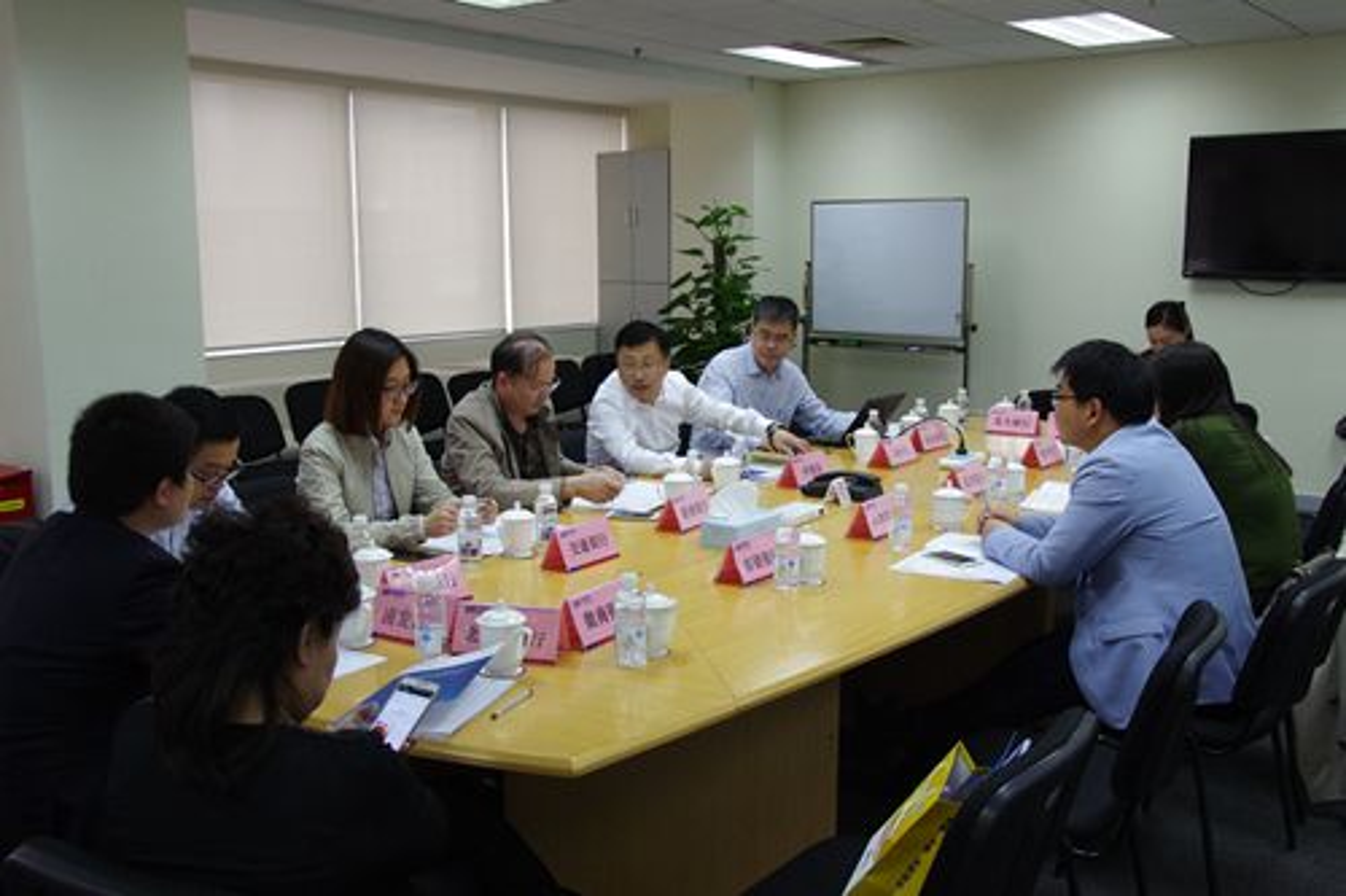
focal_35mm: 36
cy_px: 448
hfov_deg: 53.1
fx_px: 1345
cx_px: 673
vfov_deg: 36.8
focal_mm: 24
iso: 1600
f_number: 5
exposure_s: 1/100
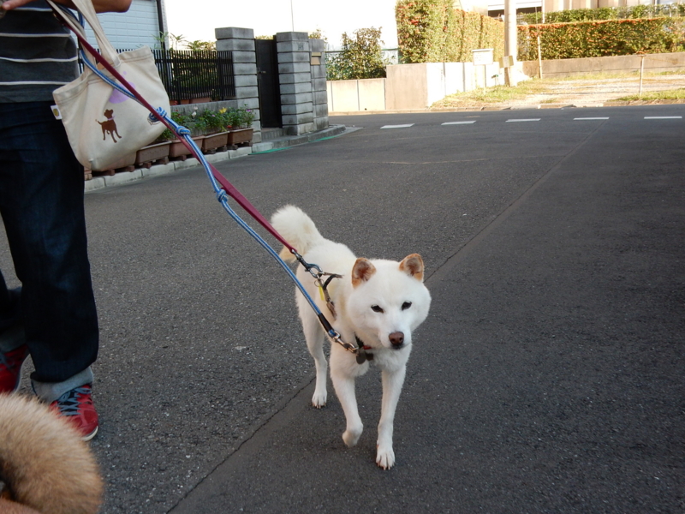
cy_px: 257
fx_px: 831
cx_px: 342
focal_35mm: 42
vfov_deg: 34.3
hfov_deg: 44.8
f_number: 4.2
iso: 250
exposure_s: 1/250
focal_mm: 7.6
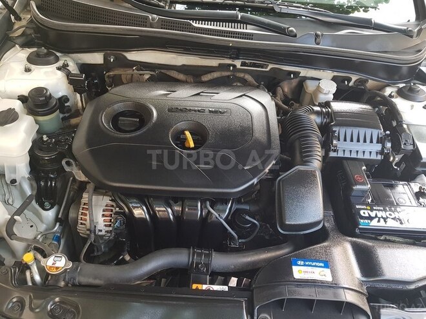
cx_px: 213
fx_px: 320
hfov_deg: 67.3
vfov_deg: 53.1
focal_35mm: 26
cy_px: 160
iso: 80
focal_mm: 4.2
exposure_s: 1/50
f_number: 1.7
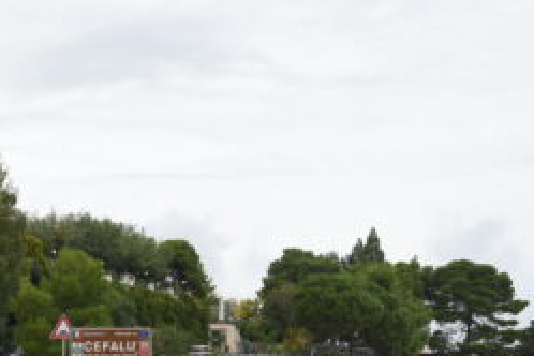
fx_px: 1602
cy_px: 476
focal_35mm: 108
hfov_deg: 18.8
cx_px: 131
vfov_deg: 12.3
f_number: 6.7
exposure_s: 1/250
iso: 180
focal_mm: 35
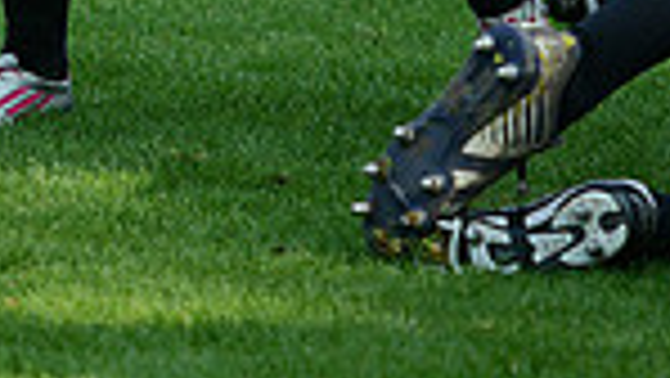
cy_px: -403
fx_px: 9048
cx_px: 144
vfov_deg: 2.4
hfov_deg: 4.2
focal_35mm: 509
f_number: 2.8
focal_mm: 125
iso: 250
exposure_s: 1/1250
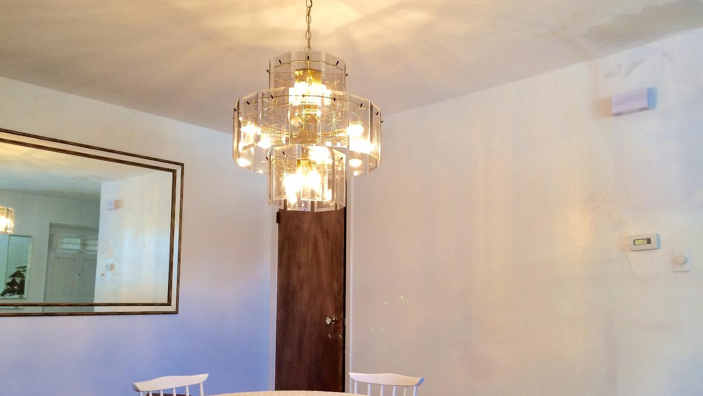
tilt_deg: +3.0
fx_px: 597
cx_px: 353
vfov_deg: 36.5
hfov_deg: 61.0
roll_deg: +0.0
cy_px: 248
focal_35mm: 32
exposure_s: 1/30
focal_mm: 4.15
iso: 80
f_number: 2.2
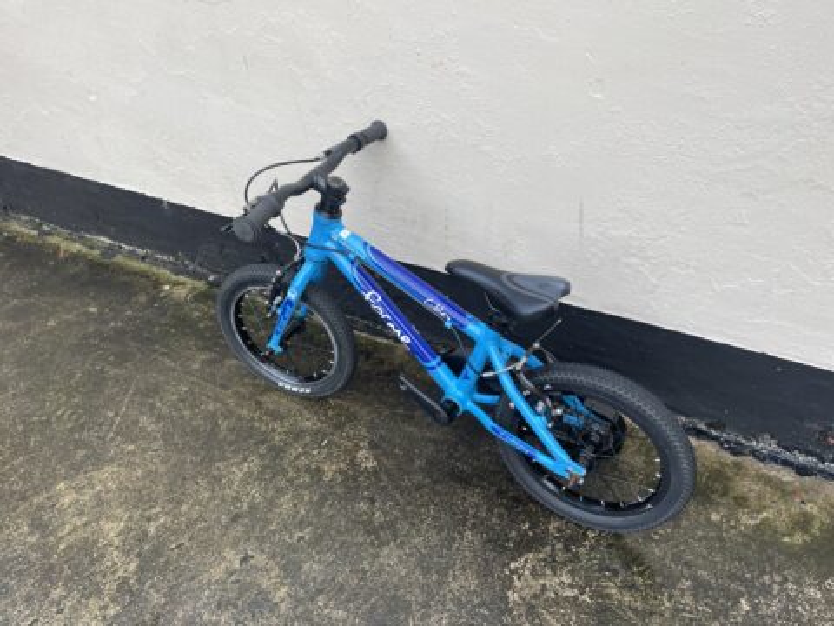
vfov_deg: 53.1
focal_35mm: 26
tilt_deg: -40.5
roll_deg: +5.5
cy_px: 313
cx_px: 417
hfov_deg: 67.3
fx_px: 626
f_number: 1.6
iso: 50
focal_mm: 4.2
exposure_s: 1/121
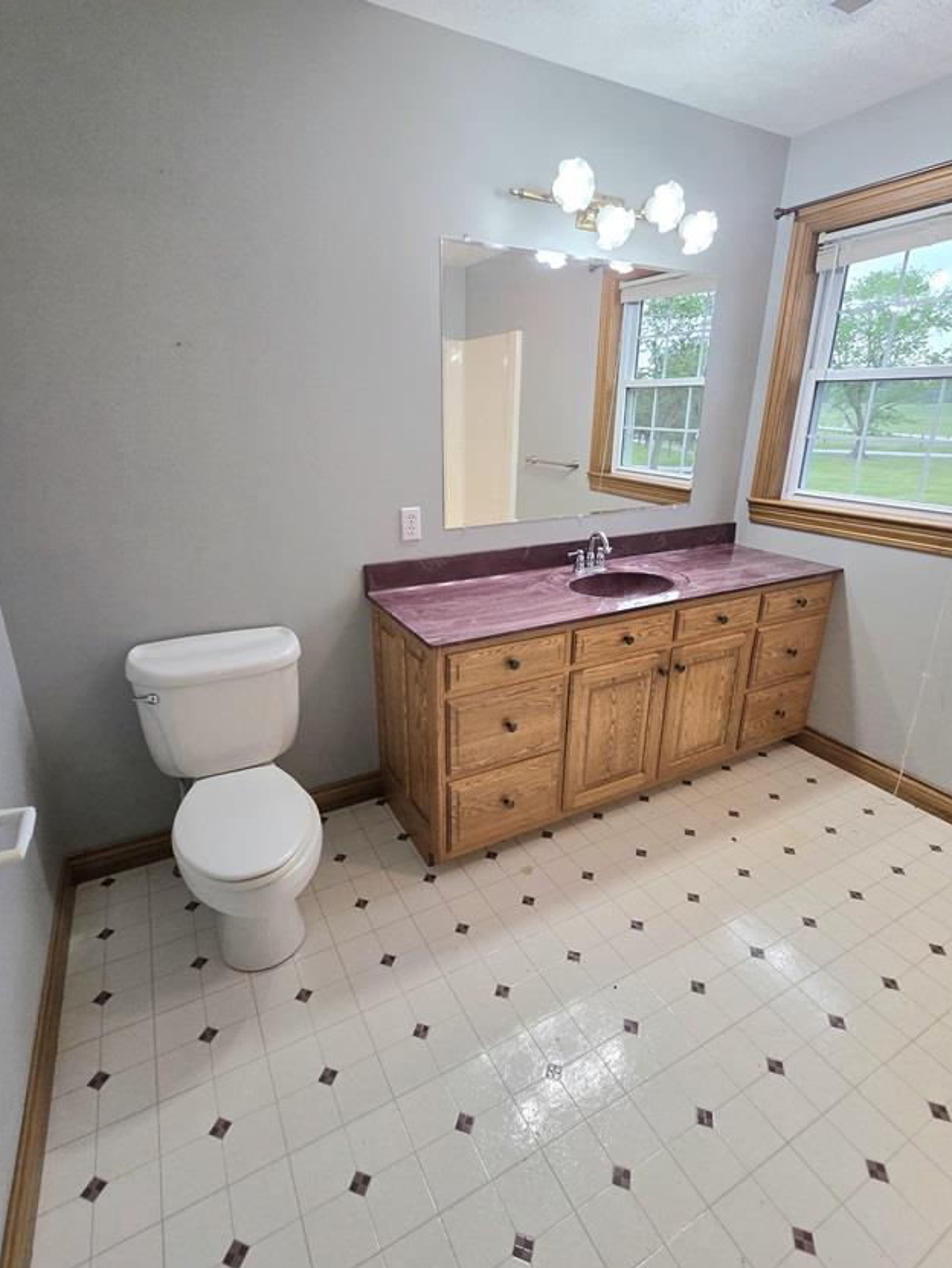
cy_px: 622
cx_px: 465
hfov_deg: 81.8
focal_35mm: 15
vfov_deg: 98.1
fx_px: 550
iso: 200
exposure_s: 1/120
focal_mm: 2.2
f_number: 2.2
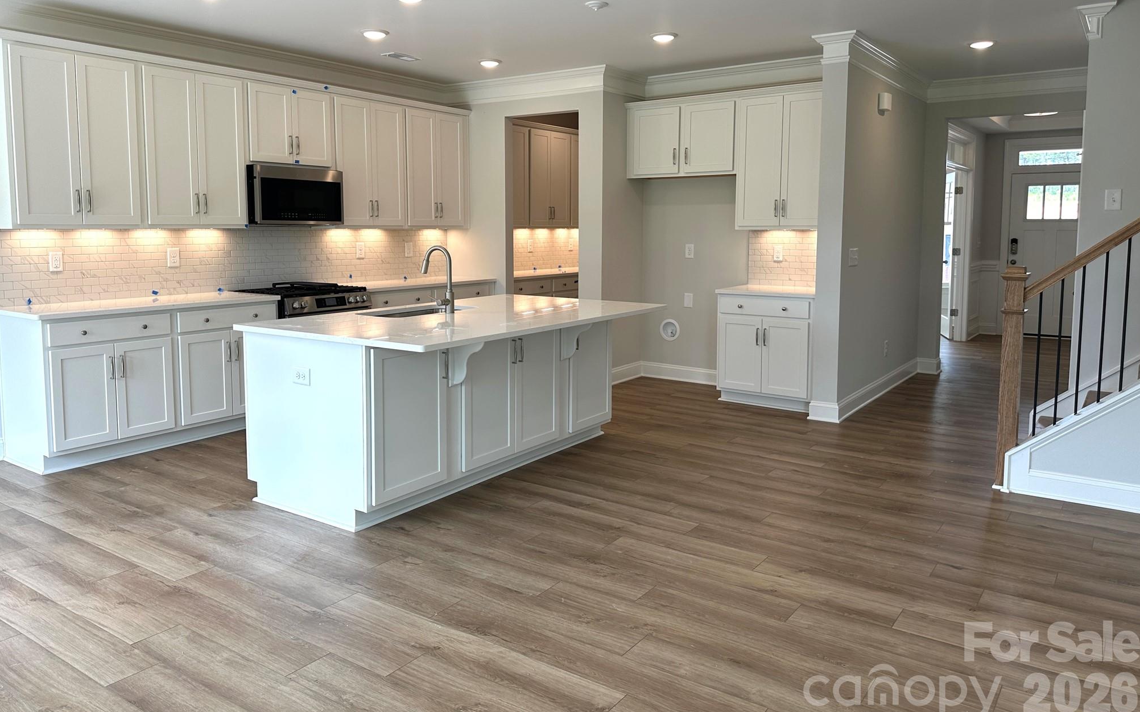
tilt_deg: -4.9
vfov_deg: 47.4
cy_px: 297
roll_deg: -0.4
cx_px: 563
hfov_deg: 70.4
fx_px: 808
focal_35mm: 26
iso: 64
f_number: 1.78
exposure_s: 1/209
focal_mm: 6.86
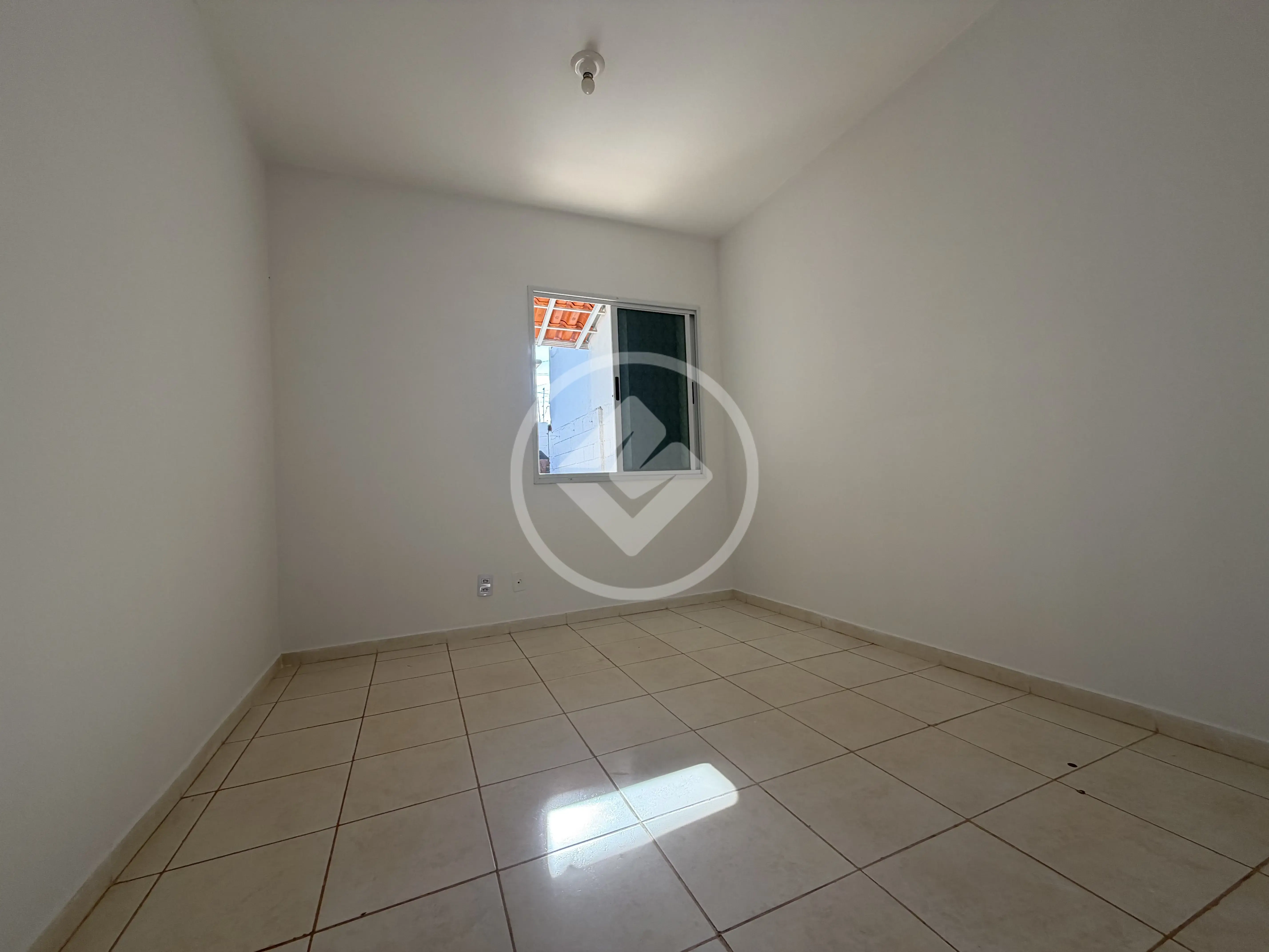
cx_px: 634
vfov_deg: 85.7
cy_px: 476
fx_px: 513
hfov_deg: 102.1
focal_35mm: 14
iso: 64
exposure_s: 1/121
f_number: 2.2
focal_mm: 2.22
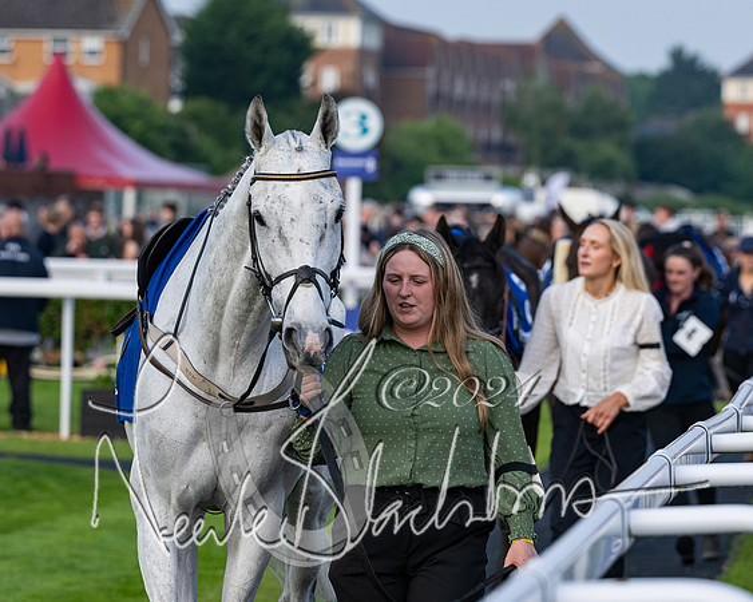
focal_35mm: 232
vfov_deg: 6.7
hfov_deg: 8.3
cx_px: 333
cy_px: 279
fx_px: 5161
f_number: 4
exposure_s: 1/1600
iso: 400
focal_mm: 125
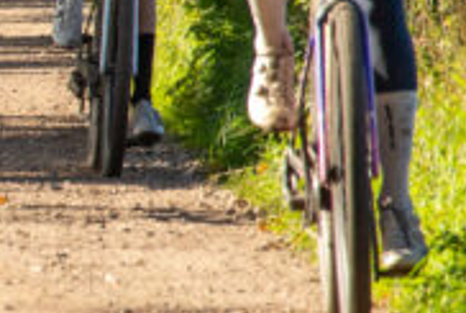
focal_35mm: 921
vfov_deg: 1.5
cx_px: -404
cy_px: 96
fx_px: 11941
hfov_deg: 2.2
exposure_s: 1/1000
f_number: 7.1
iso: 400
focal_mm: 105
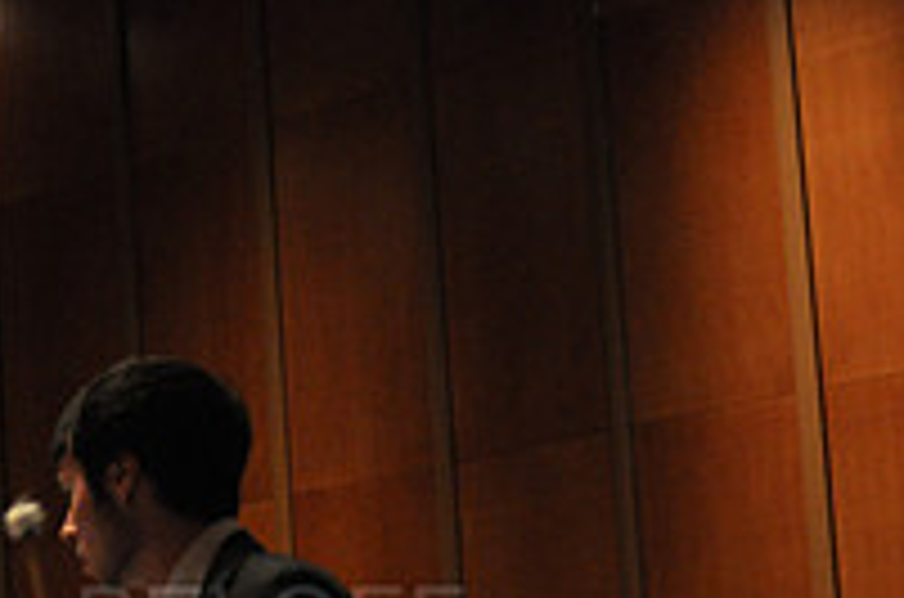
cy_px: 789
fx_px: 2605
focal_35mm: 104
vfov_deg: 12.7
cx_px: -4
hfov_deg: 19.1
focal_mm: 24
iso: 1600
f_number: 2.8
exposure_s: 1/250
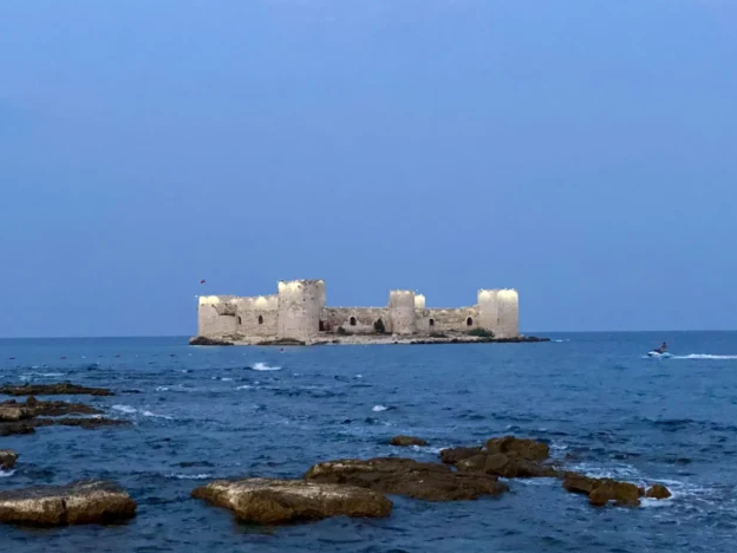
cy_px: 325
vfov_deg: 22.9
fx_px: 1363
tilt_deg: +0.1
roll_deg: -0.2
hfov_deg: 30.2
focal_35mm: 64
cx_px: 287
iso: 1000
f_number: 2
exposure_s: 1/25
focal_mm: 6
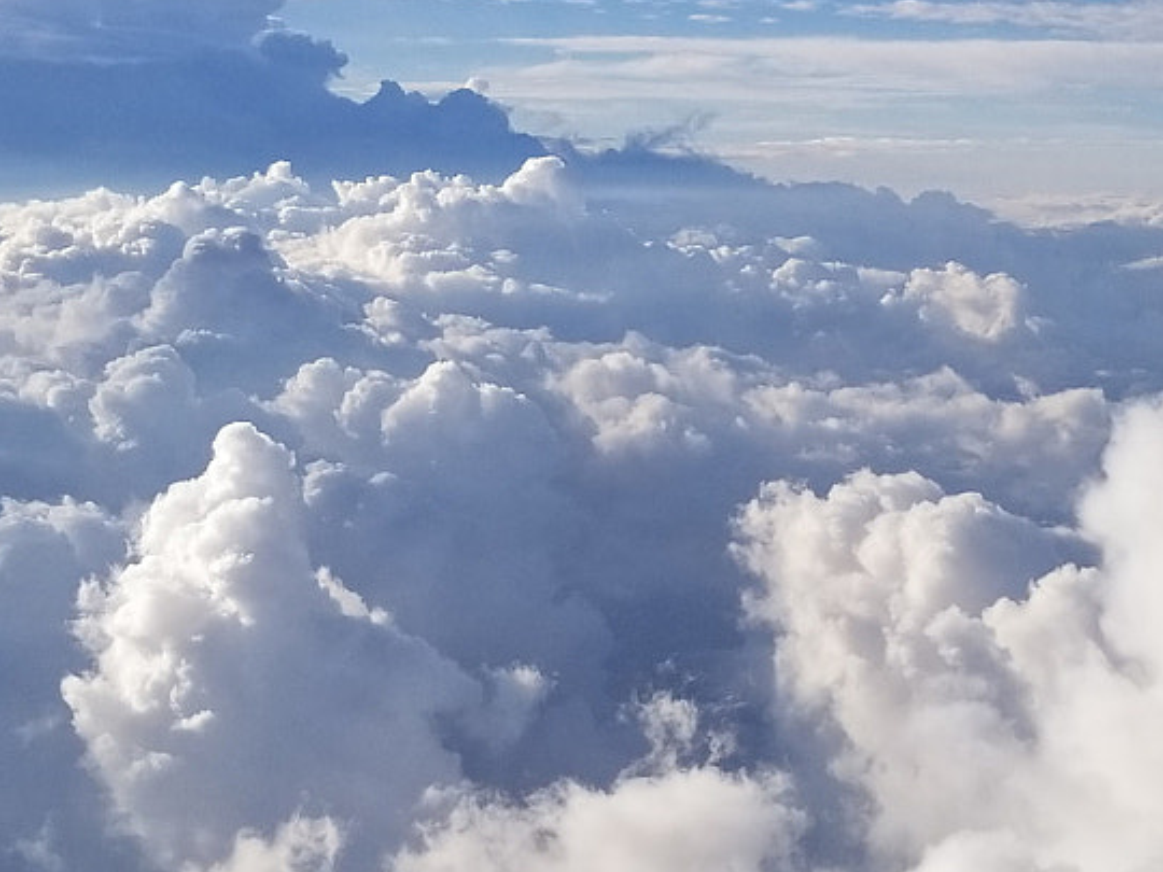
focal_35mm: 77
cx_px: 549
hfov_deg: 25.3
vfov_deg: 19.1
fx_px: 2587
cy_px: 392
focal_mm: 4.25
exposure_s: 1/3096
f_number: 1.7
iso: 50
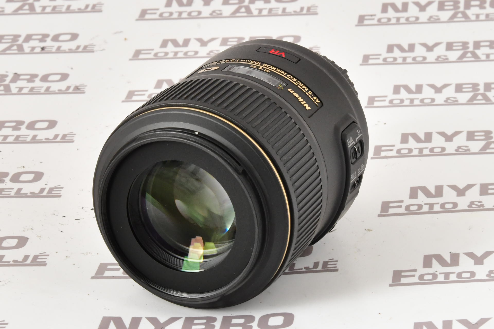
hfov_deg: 28.8
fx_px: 960
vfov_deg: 19.5
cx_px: 247
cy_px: 164
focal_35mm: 70
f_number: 16
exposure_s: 1/160
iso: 1600
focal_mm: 70
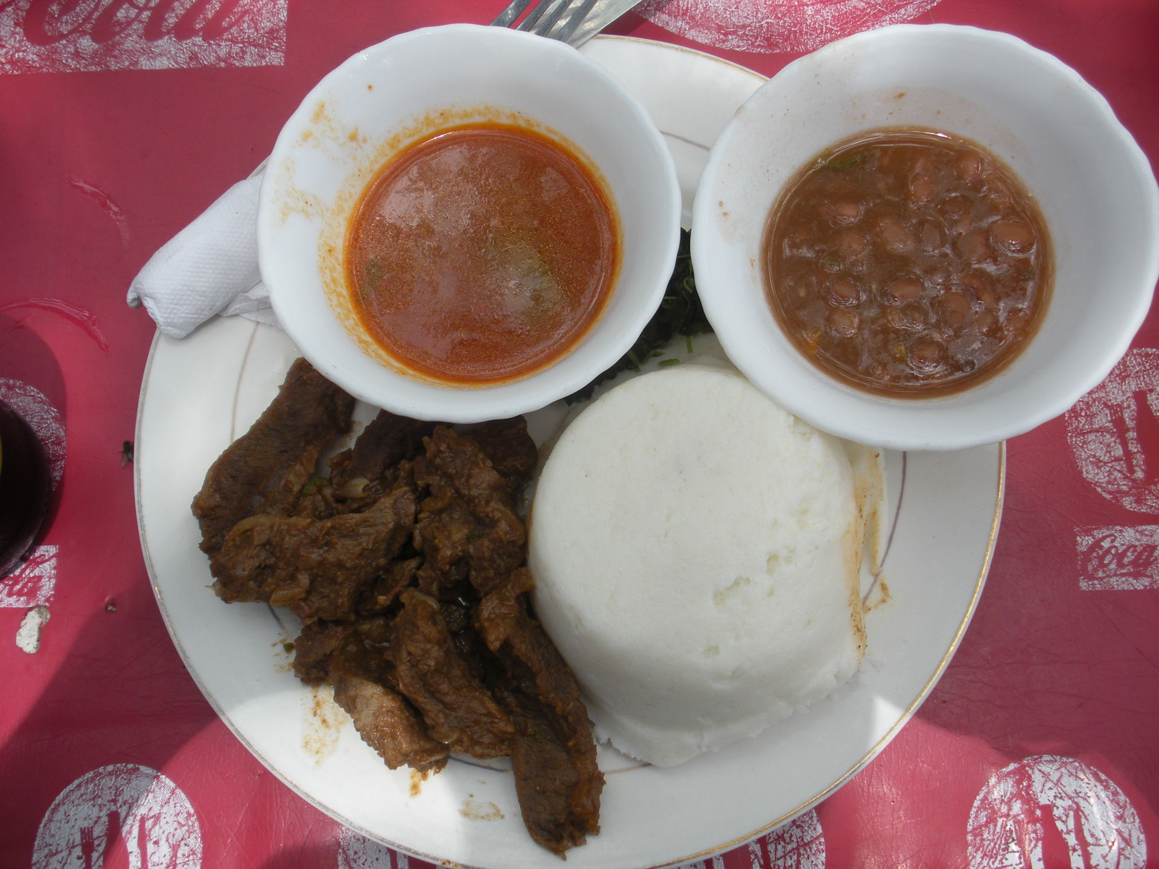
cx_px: 580
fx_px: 1172
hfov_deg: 52.6
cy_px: 434
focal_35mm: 35
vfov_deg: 40.7
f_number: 3.5
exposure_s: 1/201
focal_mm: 6.3
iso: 64
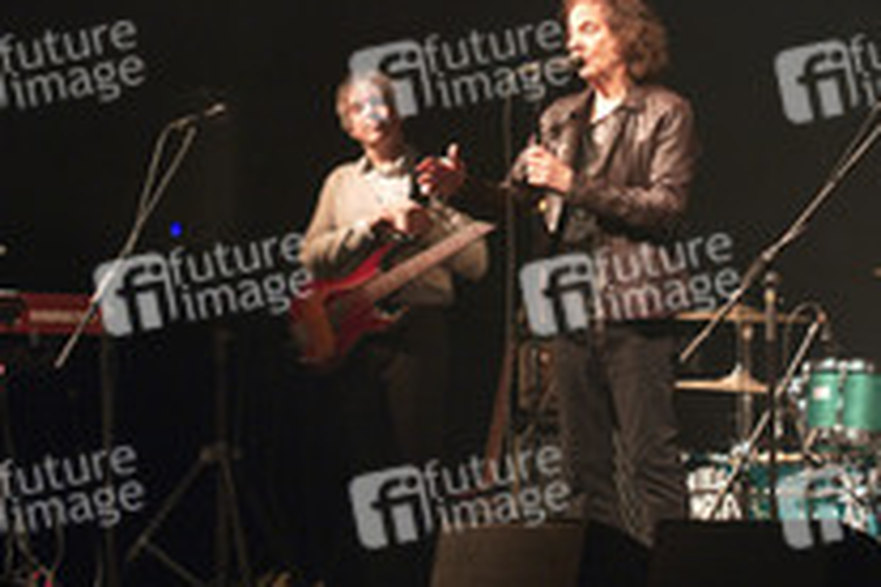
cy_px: 179
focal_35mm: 152
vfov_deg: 9.0
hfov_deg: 13.5
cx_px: 515
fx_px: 3719
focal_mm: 70
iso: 1600
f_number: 2.8
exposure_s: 1/40
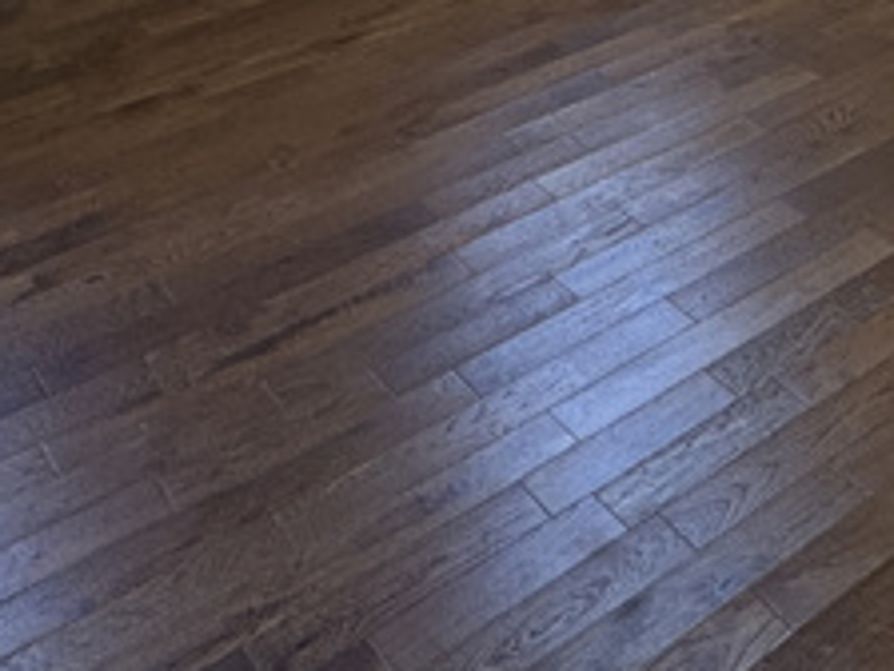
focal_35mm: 60
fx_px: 1550
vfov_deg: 18.2
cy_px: -603
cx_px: 970
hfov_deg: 29.2
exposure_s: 1/99
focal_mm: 2.22
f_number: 2.2
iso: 80
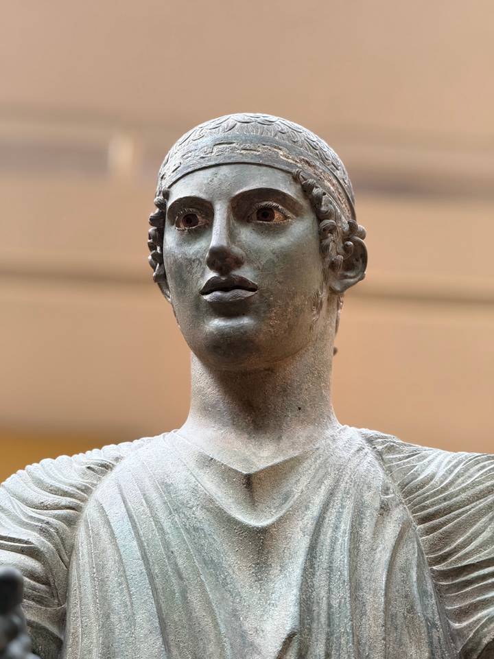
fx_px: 2283
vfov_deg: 16.4
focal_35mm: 120
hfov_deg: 12.3
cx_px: 247
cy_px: 330
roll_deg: -1.1
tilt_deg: +23.9
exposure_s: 1/100
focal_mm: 15.66
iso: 250
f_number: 2.8
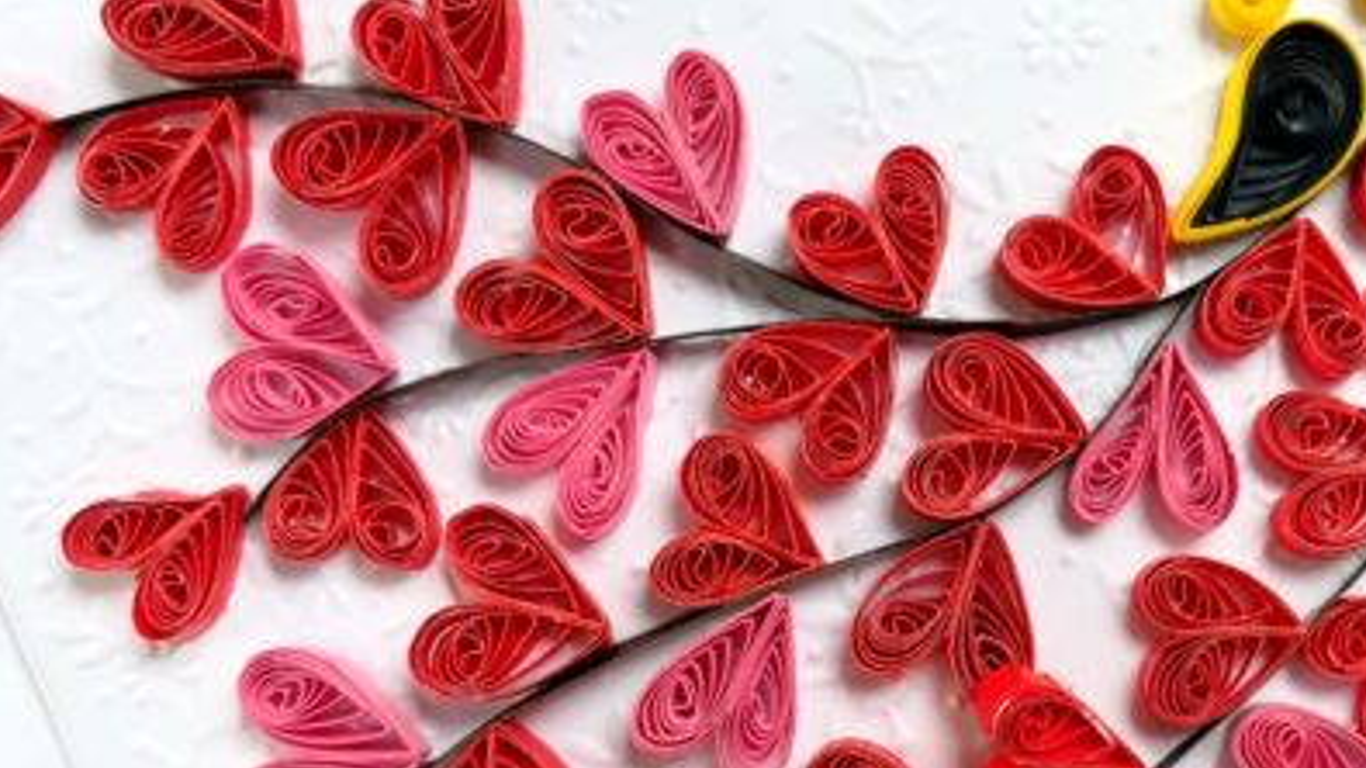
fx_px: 1557
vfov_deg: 27.7
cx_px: 975
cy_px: 387
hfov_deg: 46.1
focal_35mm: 43
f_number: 2.2
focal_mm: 3.83
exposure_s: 1/30
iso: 80
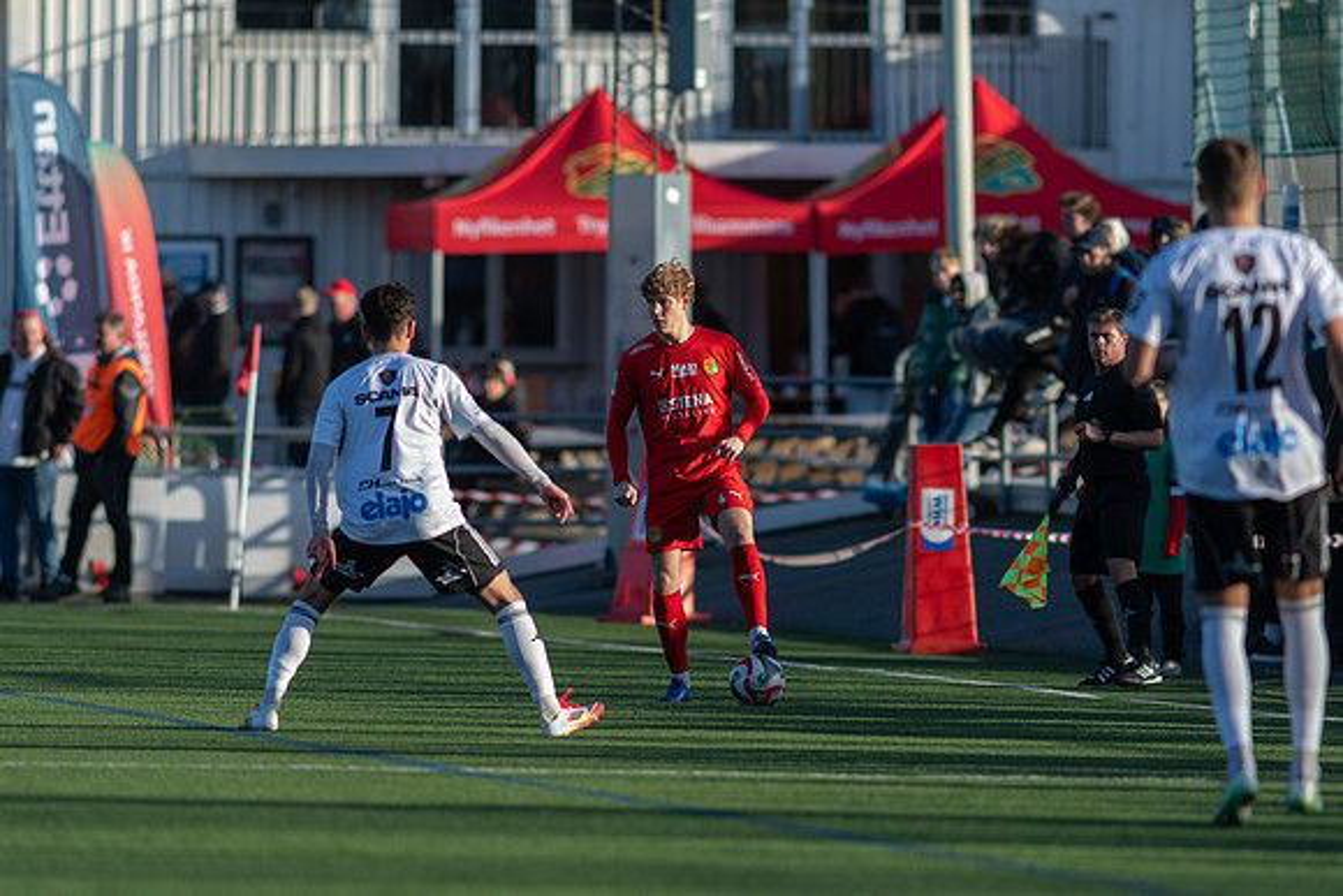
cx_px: 672
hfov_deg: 4.3
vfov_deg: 2.9
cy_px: 448
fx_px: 17860
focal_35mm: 479
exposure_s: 1/1600
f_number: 3.2
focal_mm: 300
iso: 250
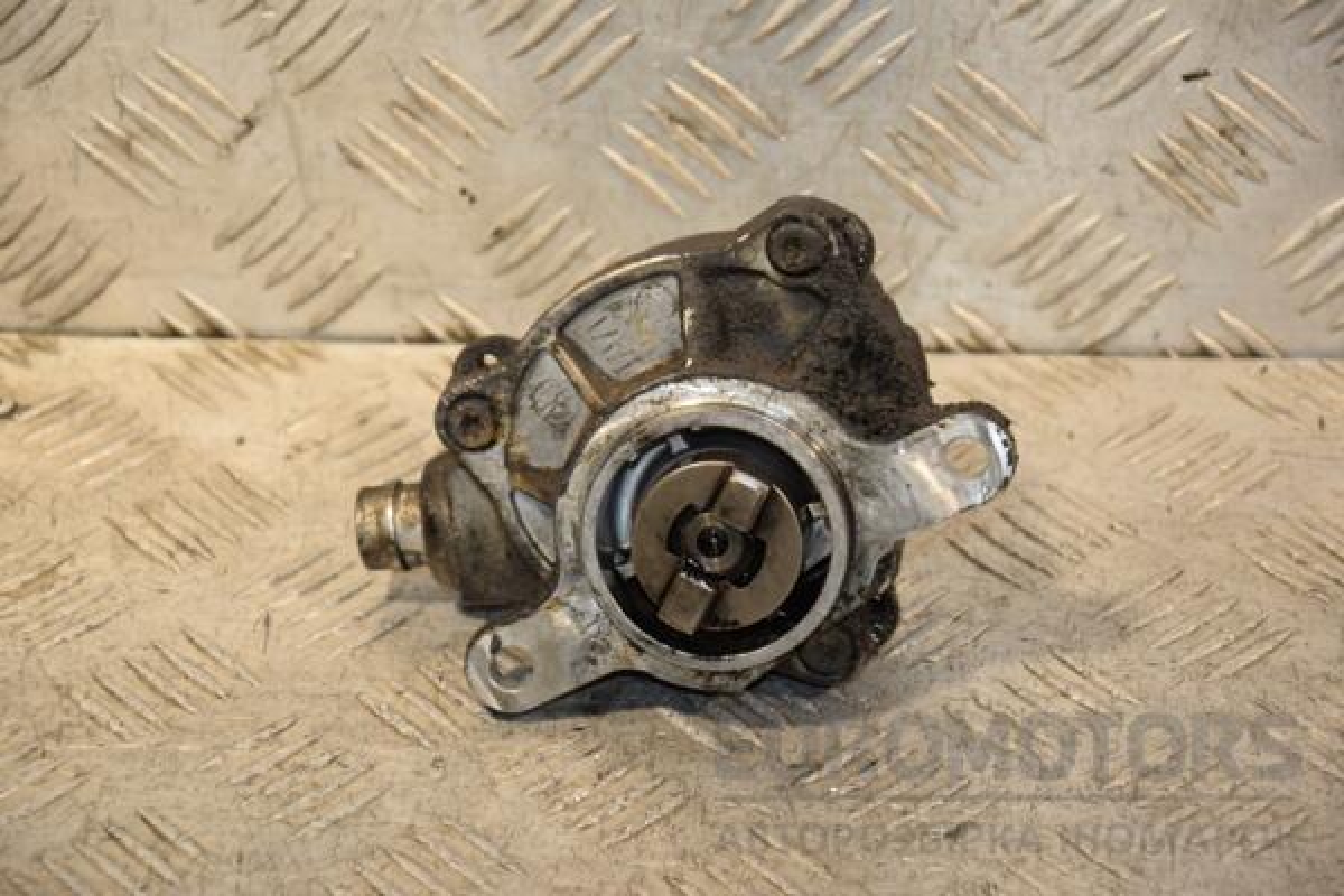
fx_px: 5040
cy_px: 448
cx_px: 672
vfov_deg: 10.2
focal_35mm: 135
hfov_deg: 15.2
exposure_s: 1/160
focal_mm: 90
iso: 800
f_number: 5.6
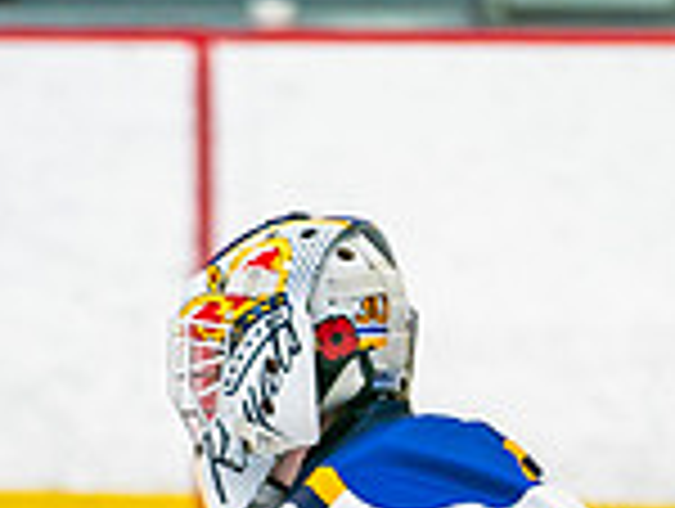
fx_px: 14375
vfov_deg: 2.0
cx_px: 426
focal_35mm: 736
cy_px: 917
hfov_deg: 2.7
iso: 500
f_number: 3.2
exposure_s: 1/640
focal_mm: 168
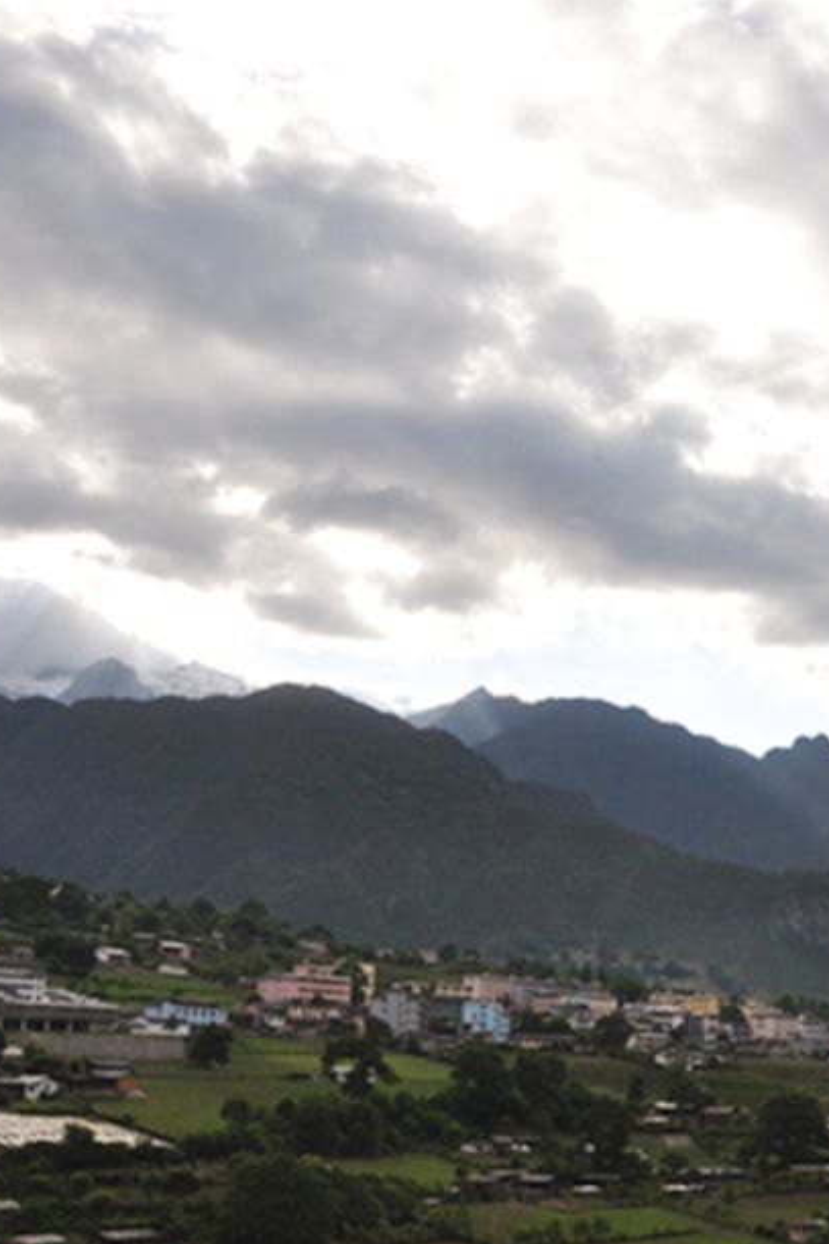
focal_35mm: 56
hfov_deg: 22.6
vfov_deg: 35.6
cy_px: 729
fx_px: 1931
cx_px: 946
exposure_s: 1/800
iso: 640
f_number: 13
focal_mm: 21
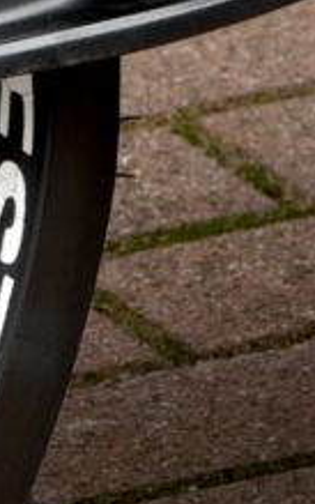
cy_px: -818
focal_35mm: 787
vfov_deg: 2.6
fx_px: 10803
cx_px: 685
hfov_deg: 1.7
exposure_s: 1/100
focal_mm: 66
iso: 100
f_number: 5
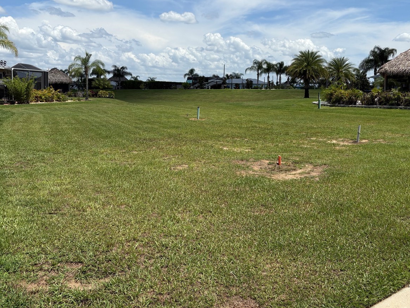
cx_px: 197
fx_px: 426
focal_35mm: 36
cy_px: 135
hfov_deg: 51.3
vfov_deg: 39.6
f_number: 1.6
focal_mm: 5.96
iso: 50
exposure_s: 1/6329
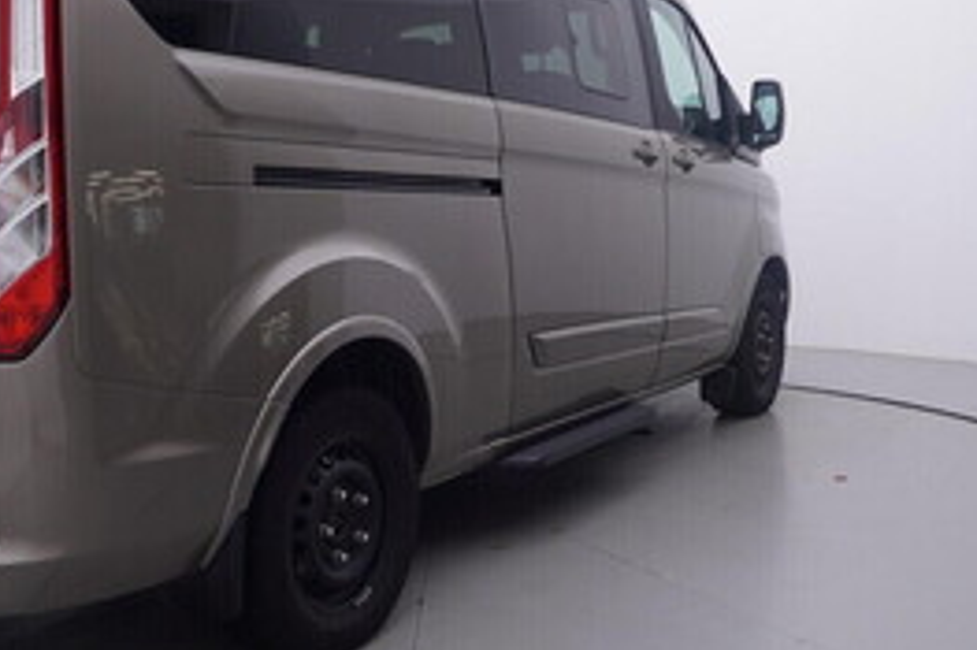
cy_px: 310
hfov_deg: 41.9
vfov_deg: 28.6
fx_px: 1276
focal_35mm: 47
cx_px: 440
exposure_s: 1/80
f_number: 5
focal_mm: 15
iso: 200
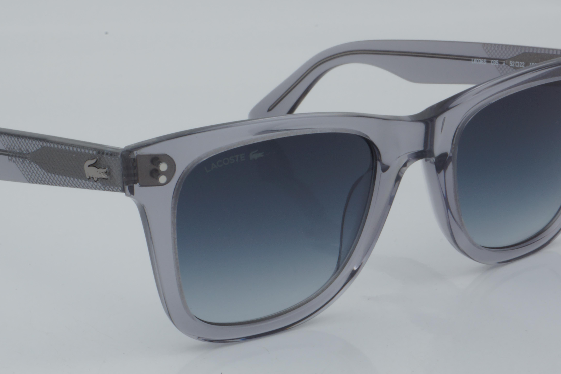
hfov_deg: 19.6
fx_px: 1621
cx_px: 249
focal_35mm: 104
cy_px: 179
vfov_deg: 13.2
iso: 100
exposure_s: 1/4
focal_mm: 50
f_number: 32
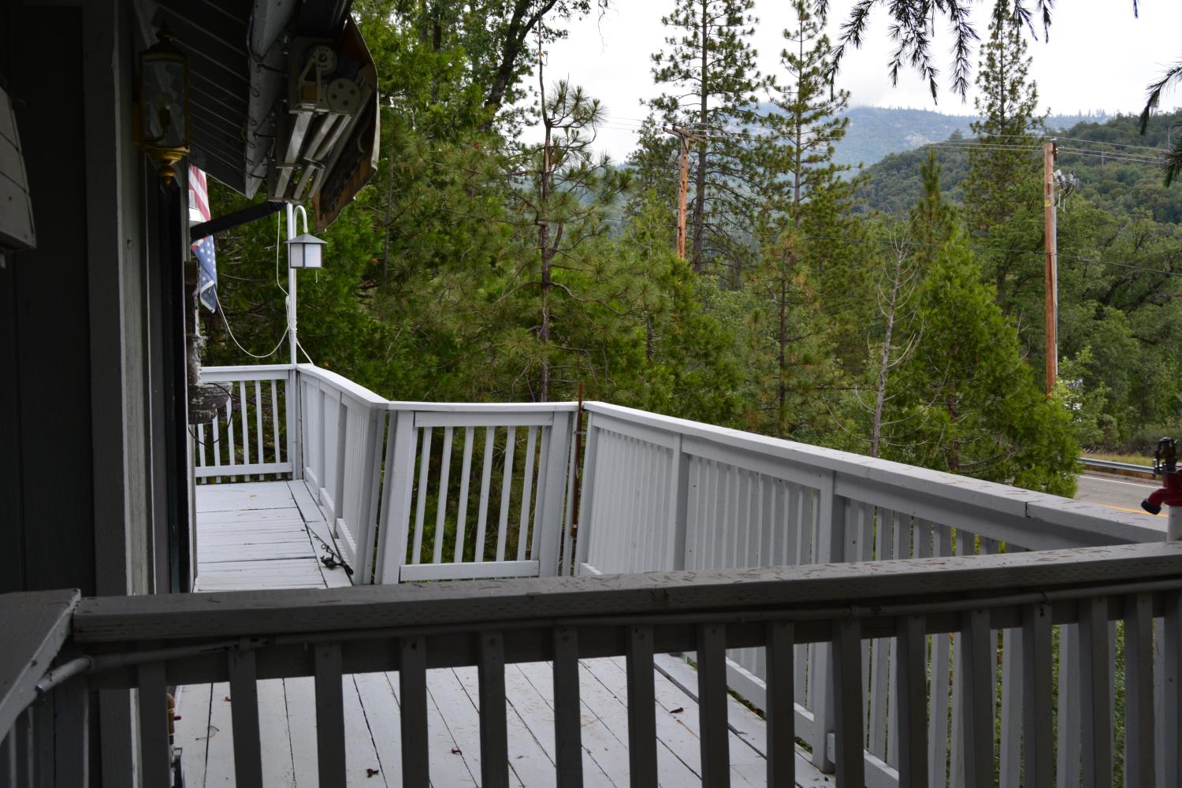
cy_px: 394
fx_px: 1280
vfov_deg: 34.2
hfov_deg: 49.6
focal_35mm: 39
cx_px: 591
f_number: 9
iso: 400
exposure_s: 1/125
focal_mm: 26
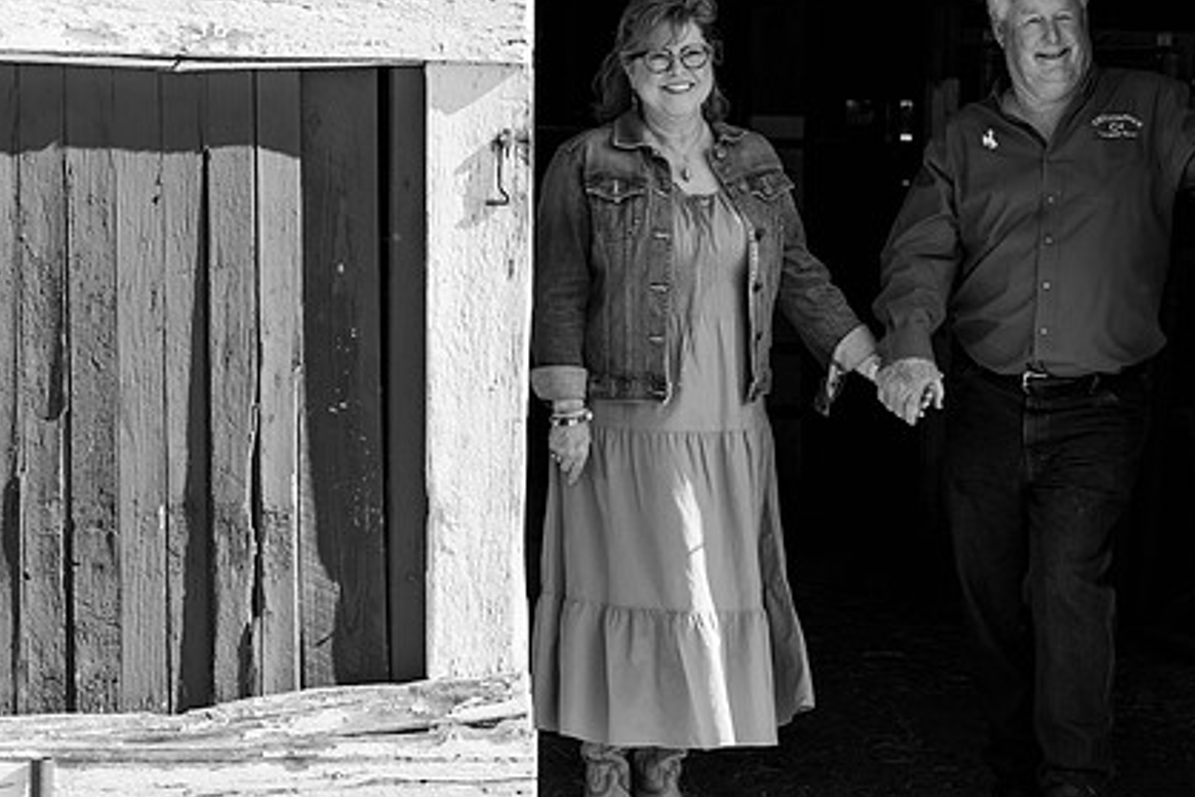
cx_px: 669
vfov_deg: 11.6
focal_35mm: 118
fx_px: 3918
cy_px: 356
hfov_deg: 17.3
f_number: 9
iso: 800
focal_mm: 85
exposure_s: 1/500
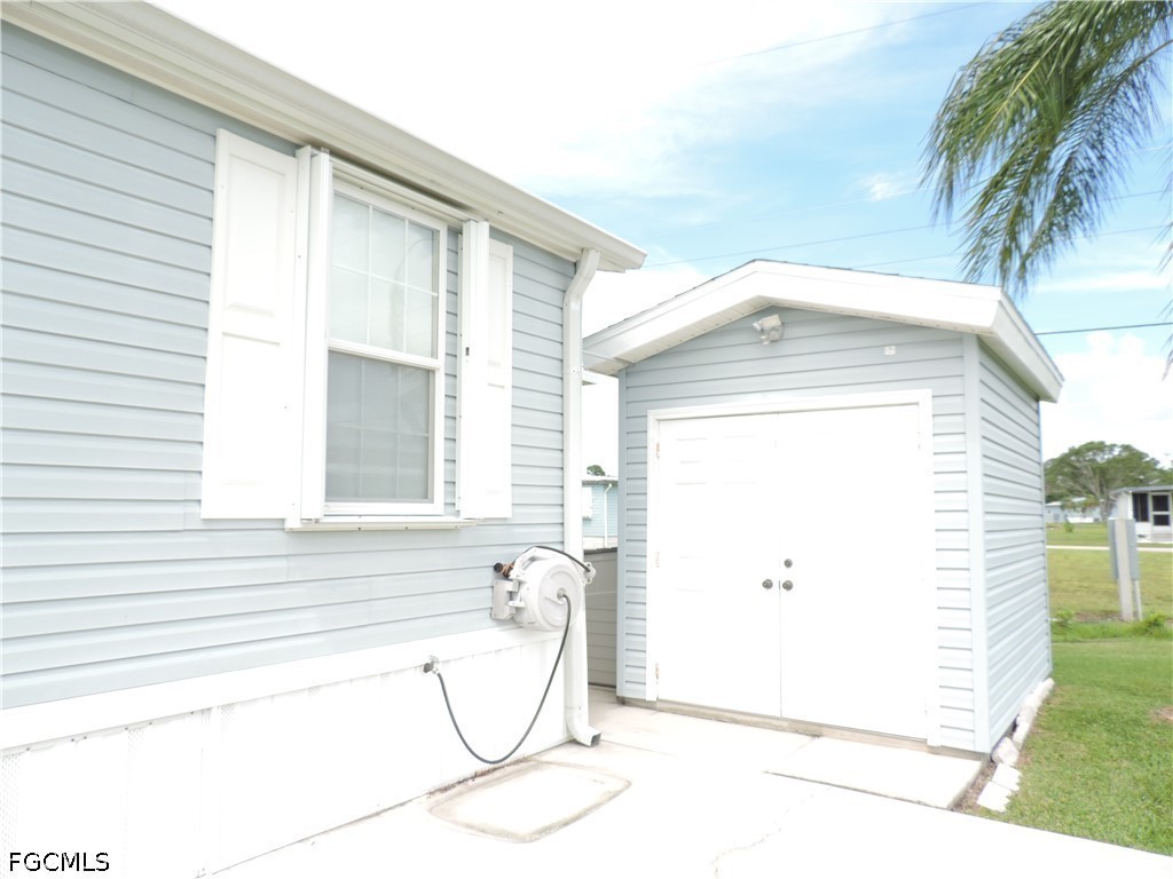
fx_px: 813
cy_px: 440
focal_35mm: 24
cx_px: 586
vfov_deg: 56.8
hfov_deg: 71.6
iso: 80
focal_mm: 4.3
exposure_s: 1/500
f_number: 3
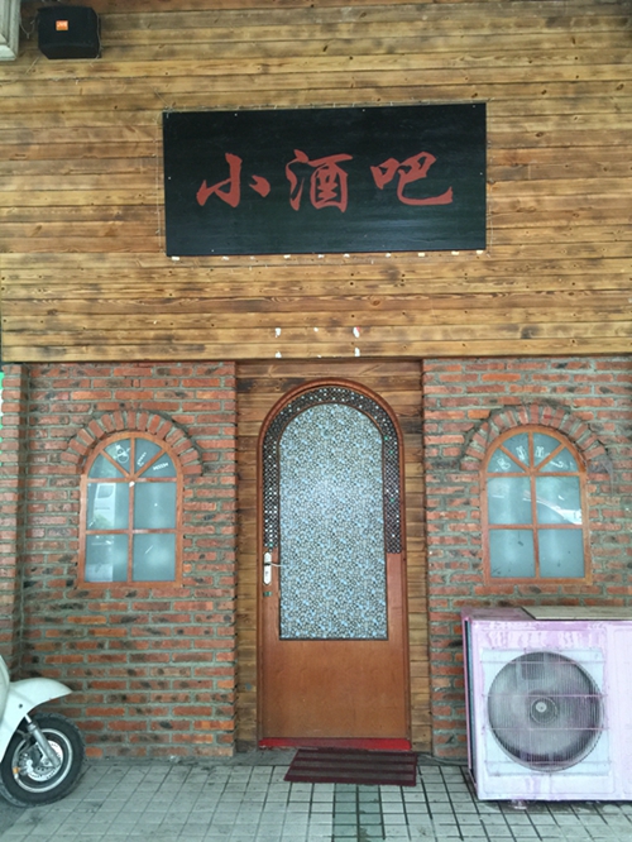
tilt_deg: +6.8
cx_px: 316
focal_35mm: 29
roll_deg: +1.1
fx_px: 706
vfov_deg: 61.6
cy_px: 421
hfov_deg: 48.3
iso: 100
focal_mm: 4.15
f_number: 2.2
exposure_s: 1/15
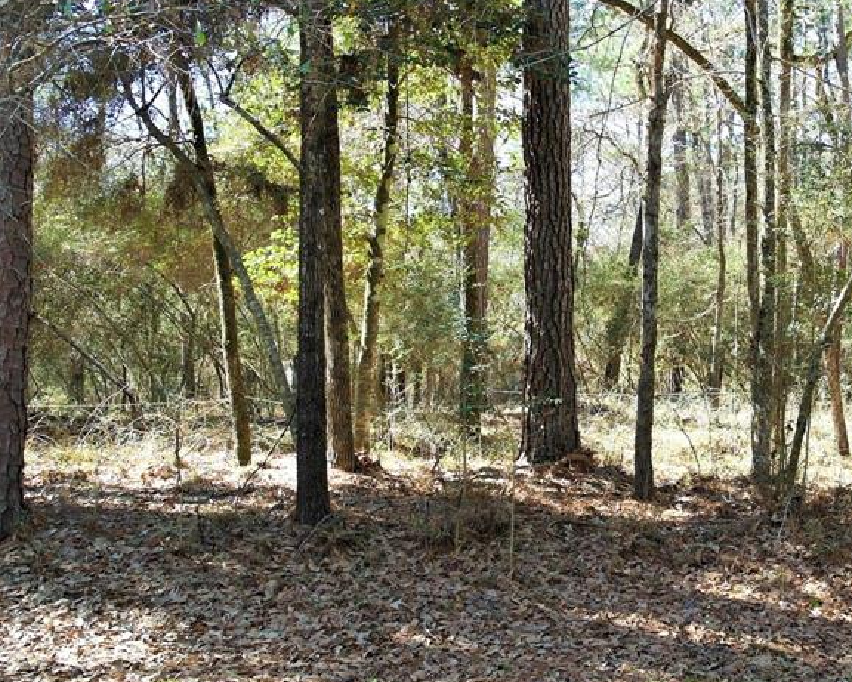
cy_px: 348
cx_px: 614
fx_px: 1261
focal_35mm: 50
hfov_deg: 36.7
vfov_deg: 30.3
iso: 100
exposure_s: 1/100
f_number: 4
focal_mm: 20
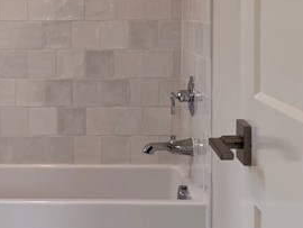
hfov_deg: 21.3
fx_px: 797
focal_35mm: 91
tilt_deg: -3.7
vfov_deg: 16.2
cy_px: 47
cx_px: 68
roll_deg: +0.2
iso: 50
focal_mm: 6.76
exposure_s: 1/137
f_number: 1.78
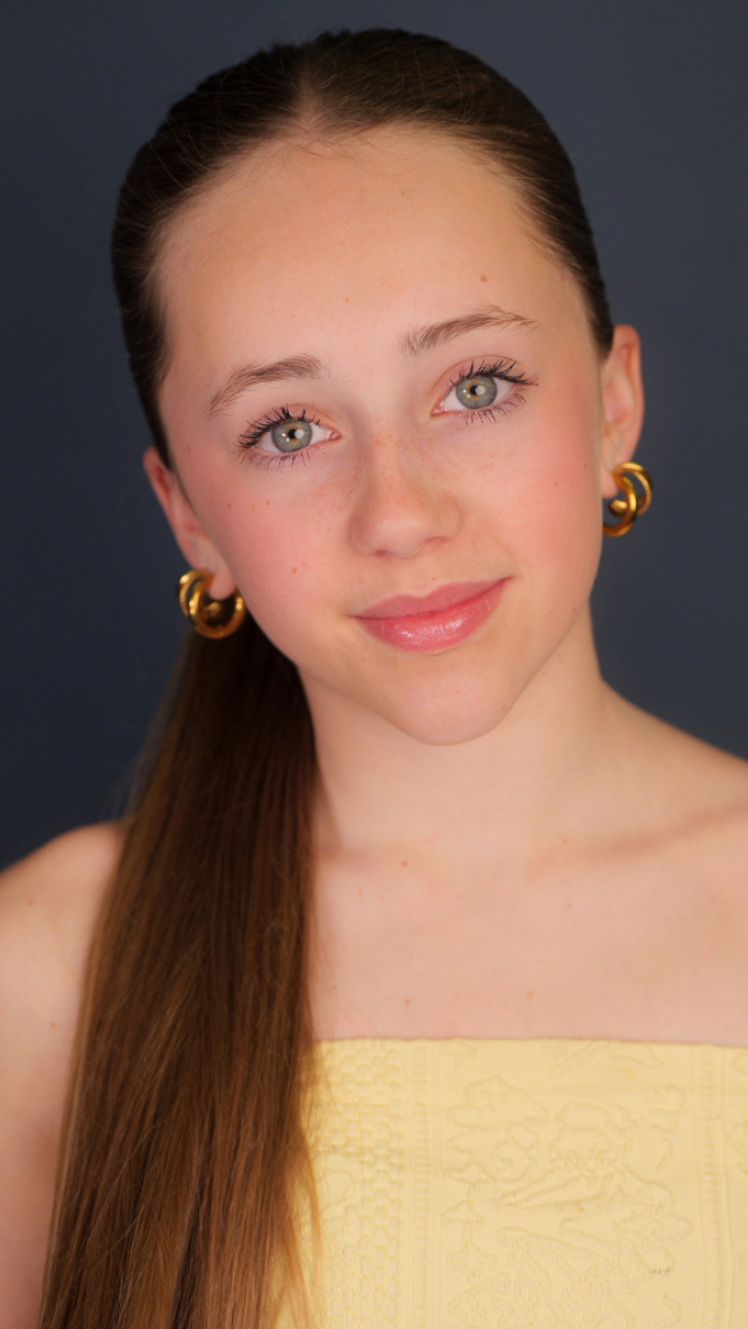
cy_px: 670
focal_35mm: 90
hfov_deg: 13.4
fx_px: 3172
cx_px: 412
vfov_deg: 23.7
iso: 400
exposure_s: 1/200
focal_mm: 85
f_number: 4.5
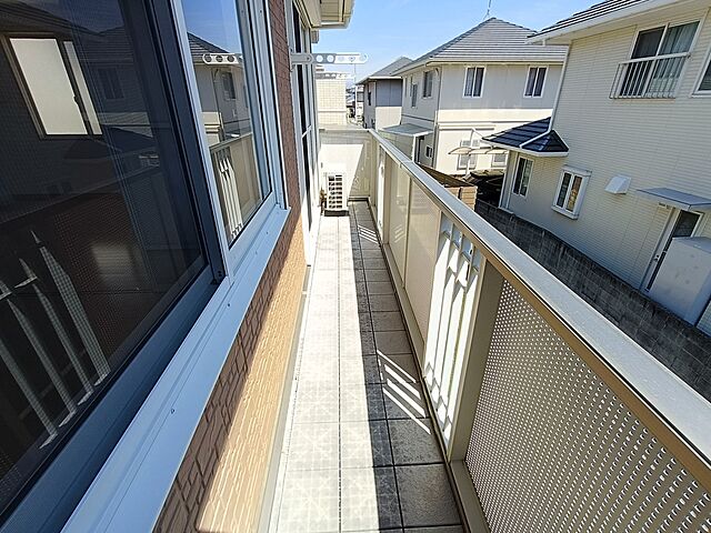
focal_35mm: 16
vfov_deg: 78.1
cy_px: 266
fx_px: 329
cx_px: 356
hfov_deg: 94.5
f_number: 2.2
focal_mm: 1.68
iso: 64
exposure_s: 1/330
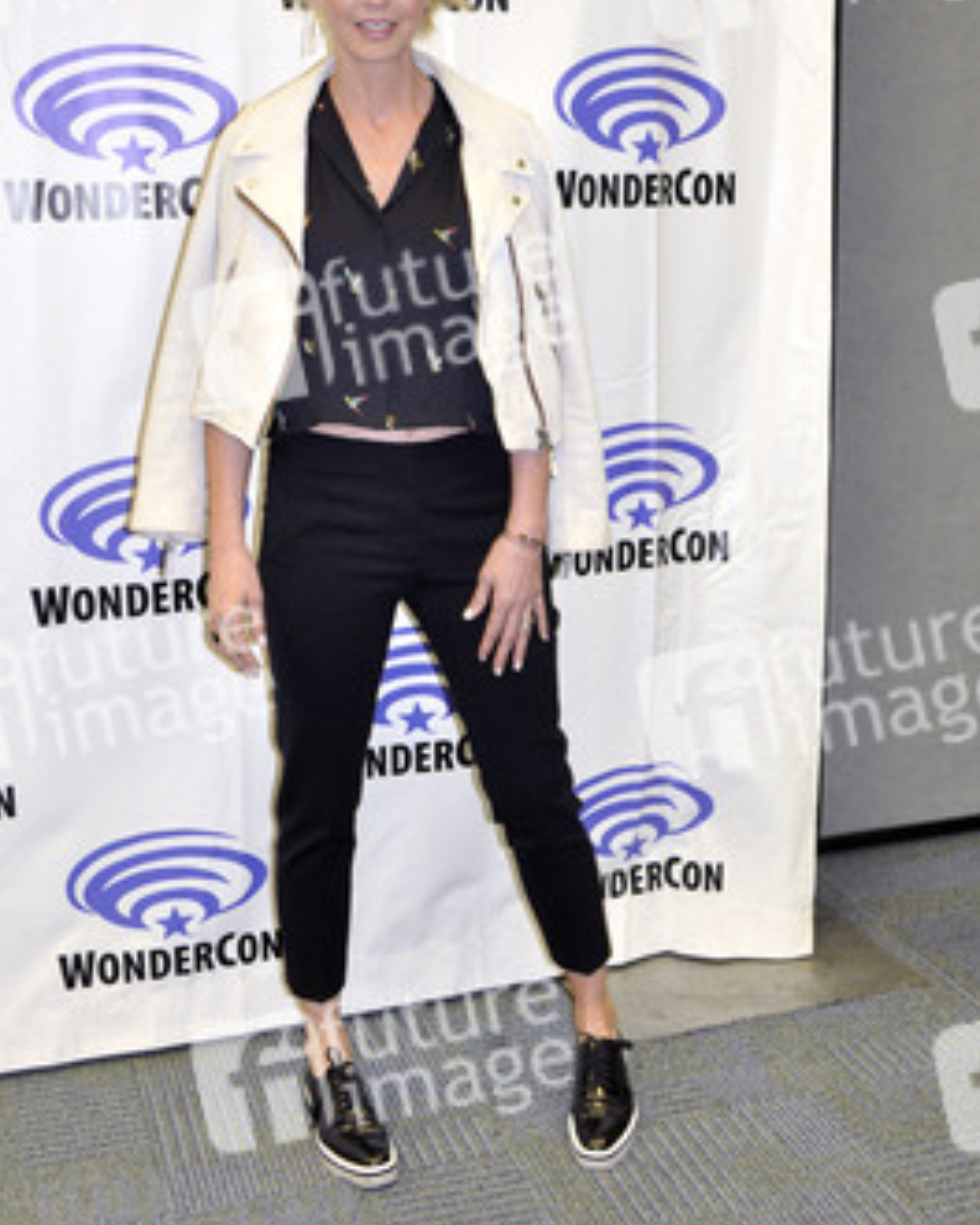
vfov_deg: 44.6
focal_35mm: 41
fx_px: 1486
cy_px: 509
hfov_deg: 36.5
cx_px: 492
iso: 1000
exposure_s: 1/60
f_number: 4.5
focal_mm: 24
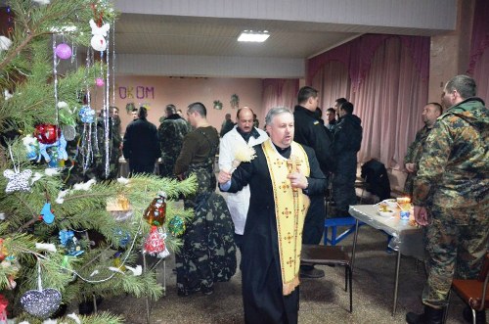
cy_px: 162
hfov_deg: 67.5
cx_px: 244
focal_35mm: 27
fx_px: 366
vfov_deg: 47.7
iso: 3200
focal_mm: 18
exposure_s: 1/60
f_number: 3.5
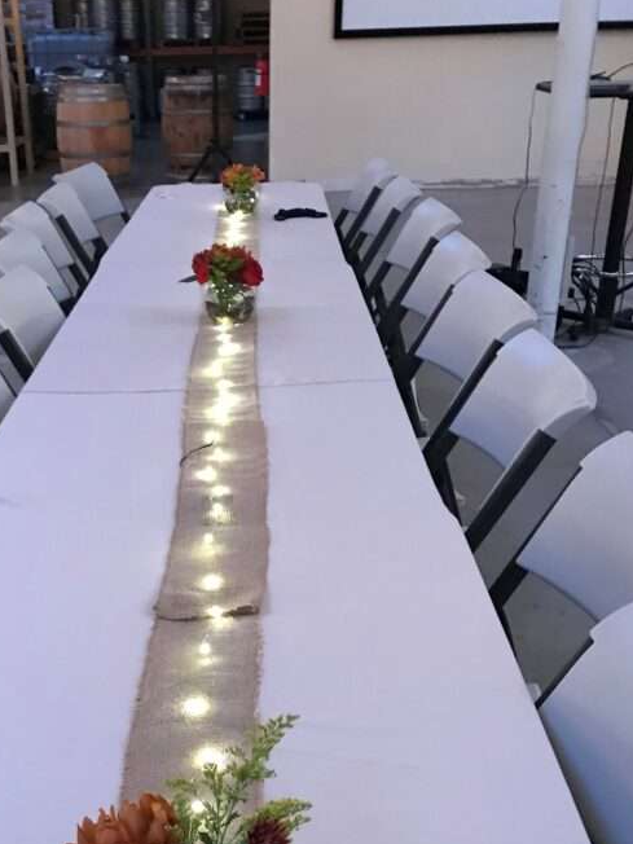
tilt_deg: -27.9
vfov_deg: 42.1
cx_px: 192
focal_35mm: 44
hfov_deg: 32.5
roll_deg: +2.0
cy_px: 593
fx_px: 1073
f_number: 1.8
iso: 100
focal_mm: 3.99
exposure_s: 1/5
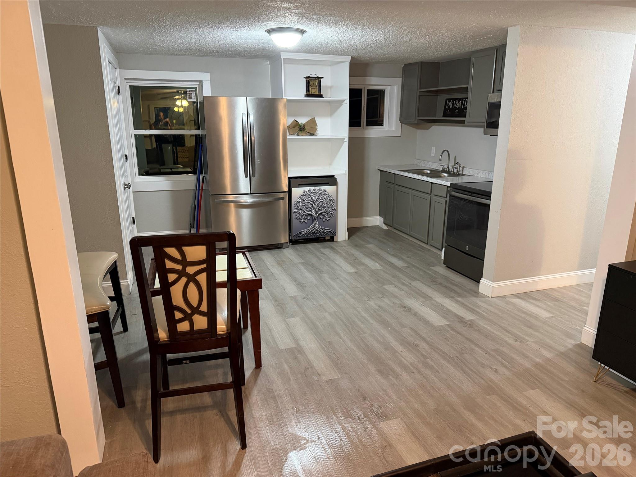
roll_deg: -0.2
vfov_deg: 56.8
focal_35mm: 24
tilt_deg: -15.0
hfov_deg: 71.6
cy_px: 238
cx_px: 318
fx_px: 441
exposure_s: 1/60
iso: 500
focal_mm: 6.76
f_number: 1.78
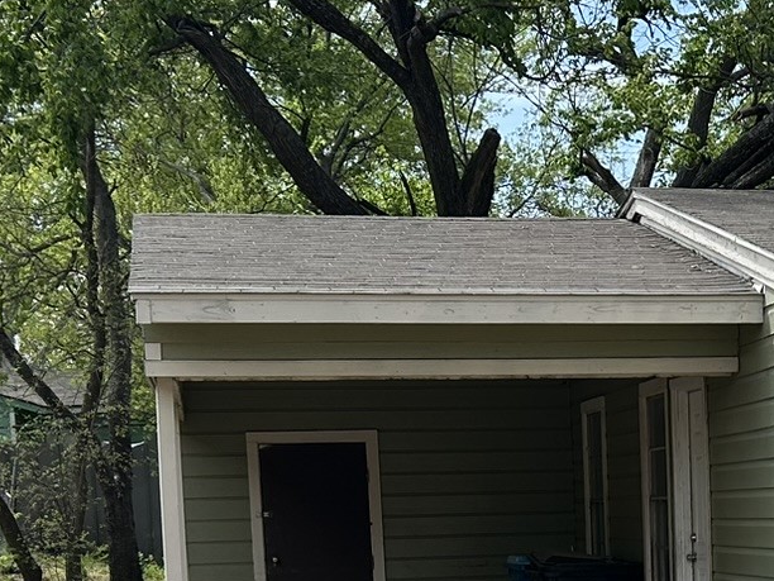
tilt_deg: -7.3
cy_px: 687
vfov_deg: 16.3
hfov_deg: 21.9
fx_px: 1945
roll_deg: +2.3
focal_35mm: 87
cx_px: 718
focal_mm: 5.7
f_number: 1.5
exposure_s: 1/3356
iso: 50
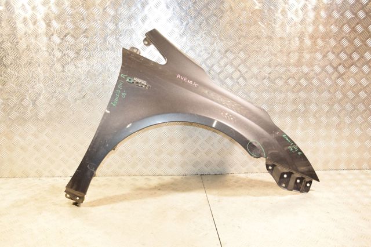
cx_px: 186
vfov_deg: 36.8
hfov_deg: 53.2
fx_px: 371
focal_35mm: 36
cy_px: 124
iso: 1600
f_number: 5.6
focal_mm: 24
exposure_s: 1/200
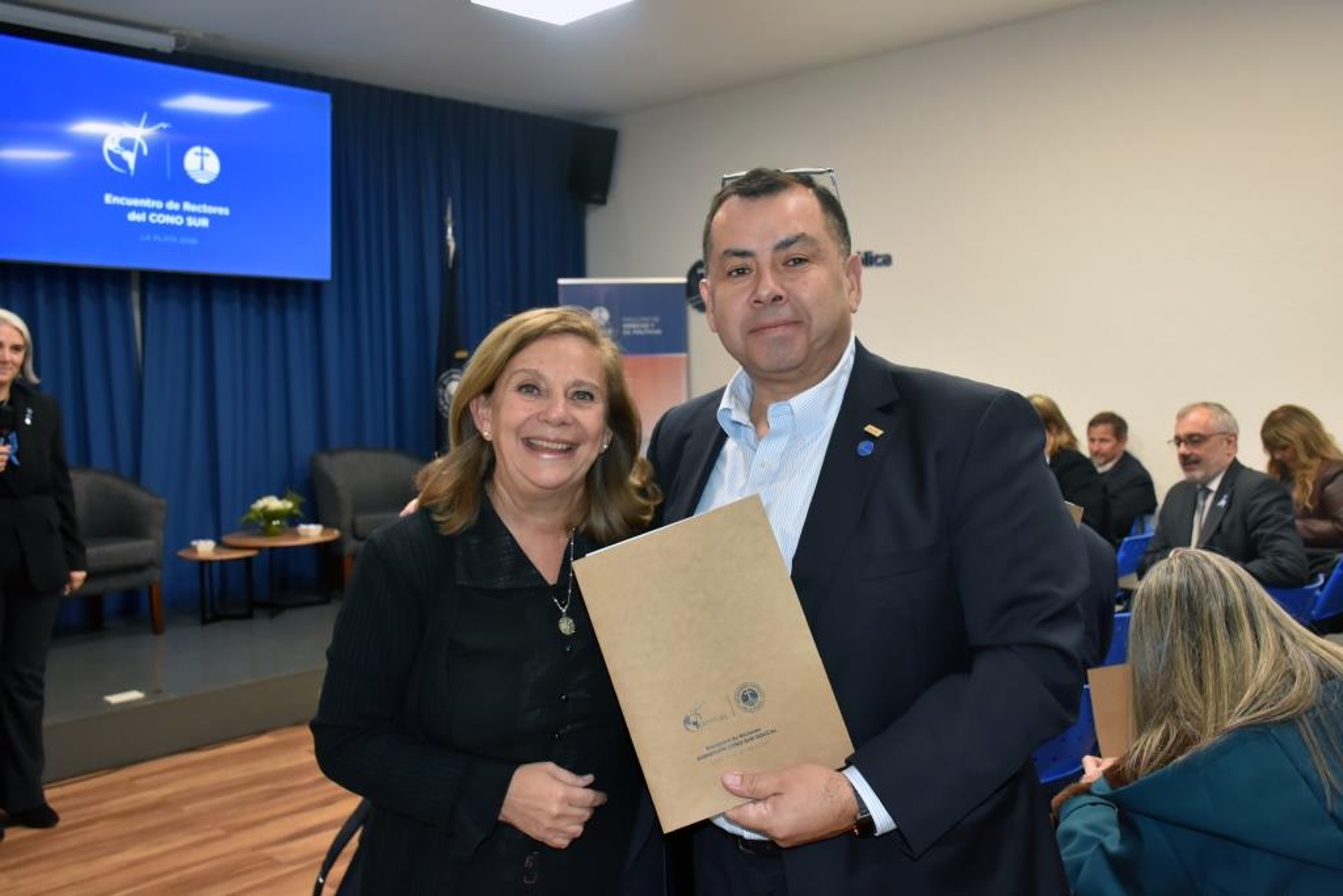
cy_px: 448
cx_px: 672
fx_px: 1231
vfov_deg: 40.0
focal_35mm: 33
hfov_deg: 57.2
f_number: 5.6
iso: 1600
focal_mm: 22
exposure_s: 1/60
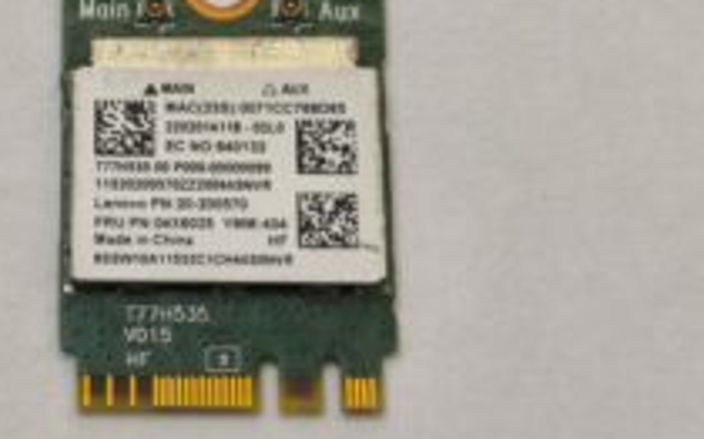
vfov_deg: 12.3
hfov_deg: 19.6
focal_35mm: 106
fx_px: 2033
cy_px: 176
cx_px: 248
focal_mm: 6.57
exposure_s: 1/50
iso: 320
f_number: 1.6
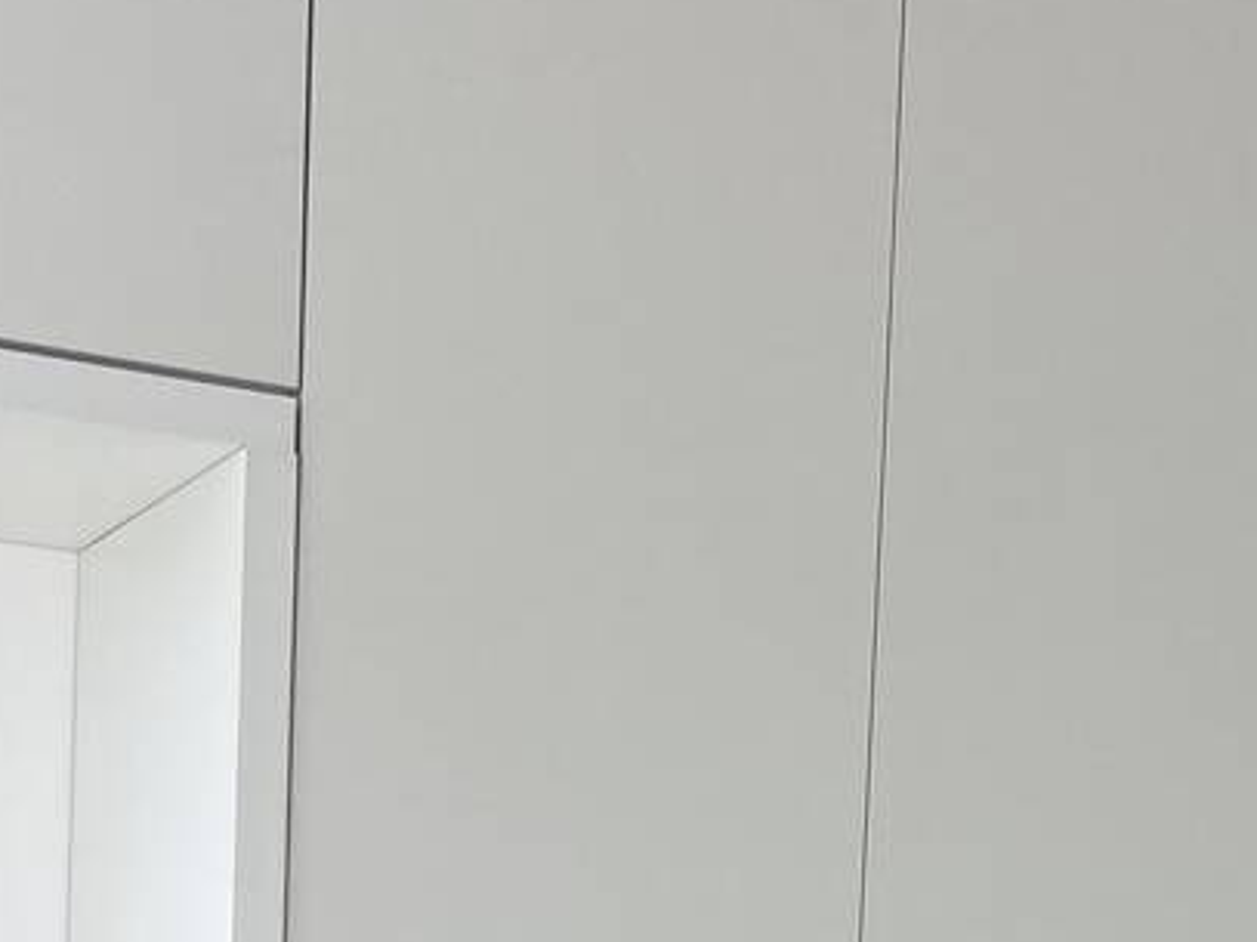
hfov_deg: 21.0
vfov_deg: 14.9
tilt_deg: -3.8
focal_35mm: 92
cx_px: 1066
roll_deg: -5.4
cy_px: 1399
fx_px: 3340
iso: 32
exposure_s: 1/402
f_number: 1.8
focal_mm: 4.25
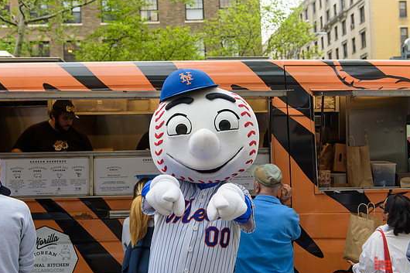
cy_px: 147
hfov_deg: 42.8
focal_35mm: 46
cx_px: 205
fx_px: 524
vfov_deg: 29.2
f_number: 4
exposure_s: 1/250
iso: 200
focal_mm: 42
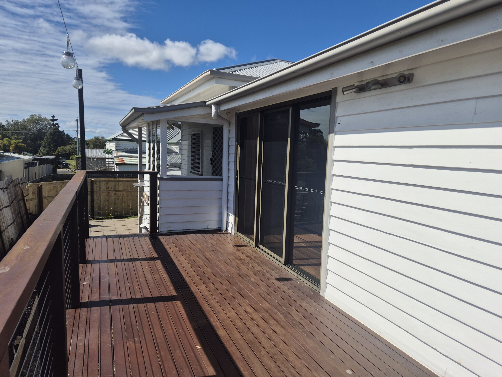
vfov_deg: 58.9
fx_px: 334
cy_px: 188
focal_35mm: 23
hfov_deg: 73.9
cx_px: 251
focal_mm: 5.4
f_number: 1.8
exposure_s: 1/3712
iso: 25
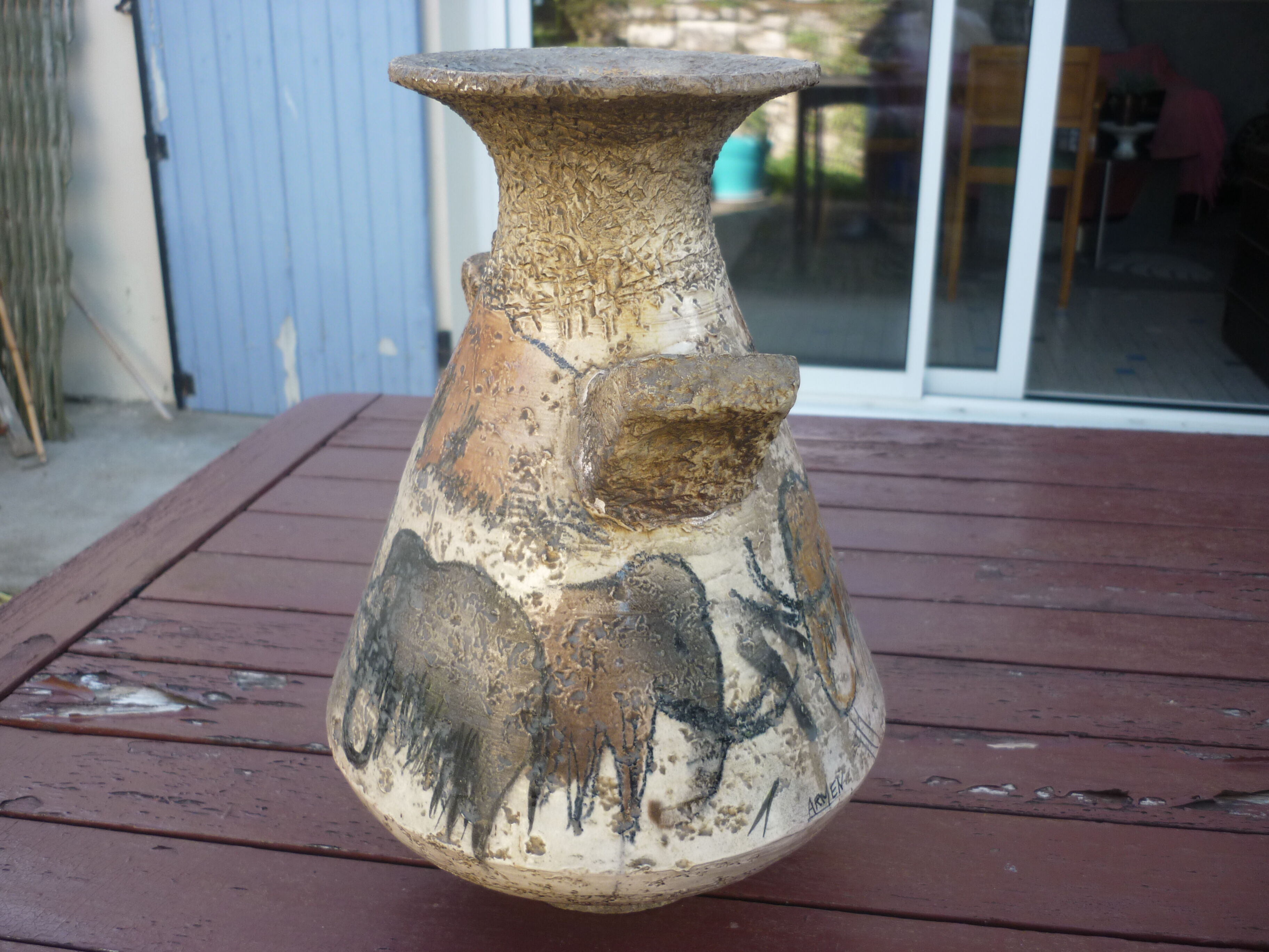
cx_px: 634
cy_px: 476
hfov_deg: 55.4
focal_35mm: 33
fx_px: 1210
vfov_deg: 42.9
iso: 80
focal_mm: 5.5
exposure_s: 1/160
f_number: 2.8
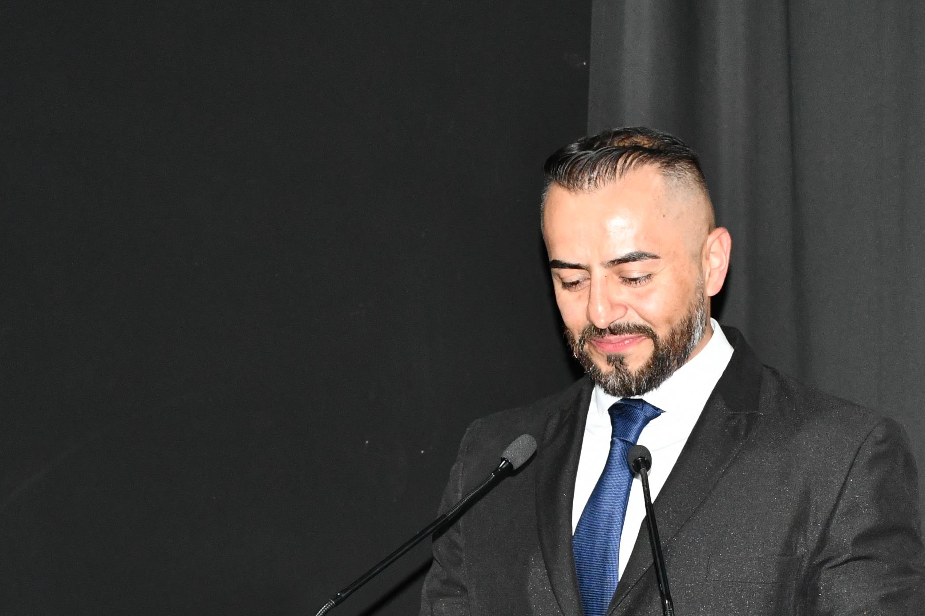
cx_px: 630
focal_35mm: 102
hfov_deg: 19.9
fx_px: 2621
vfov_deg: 13.4
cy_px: 484
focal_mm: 34
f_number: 7.1
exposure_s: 1/60
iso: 2000
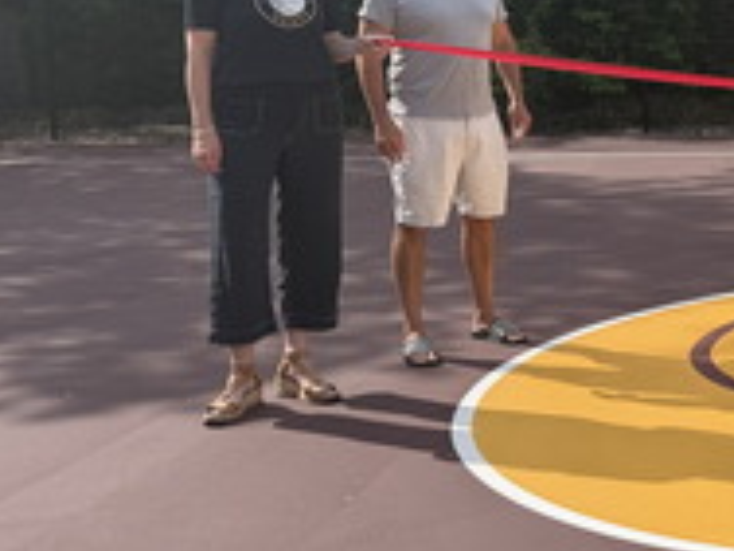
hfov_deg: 24.2
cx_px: 986
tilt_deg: -2.7
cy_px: 66
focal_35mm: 69
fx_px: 1463
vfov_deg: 20.9
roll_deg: +0.9
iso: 80
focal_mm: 6.76
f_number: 1.78
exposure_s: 1/3584
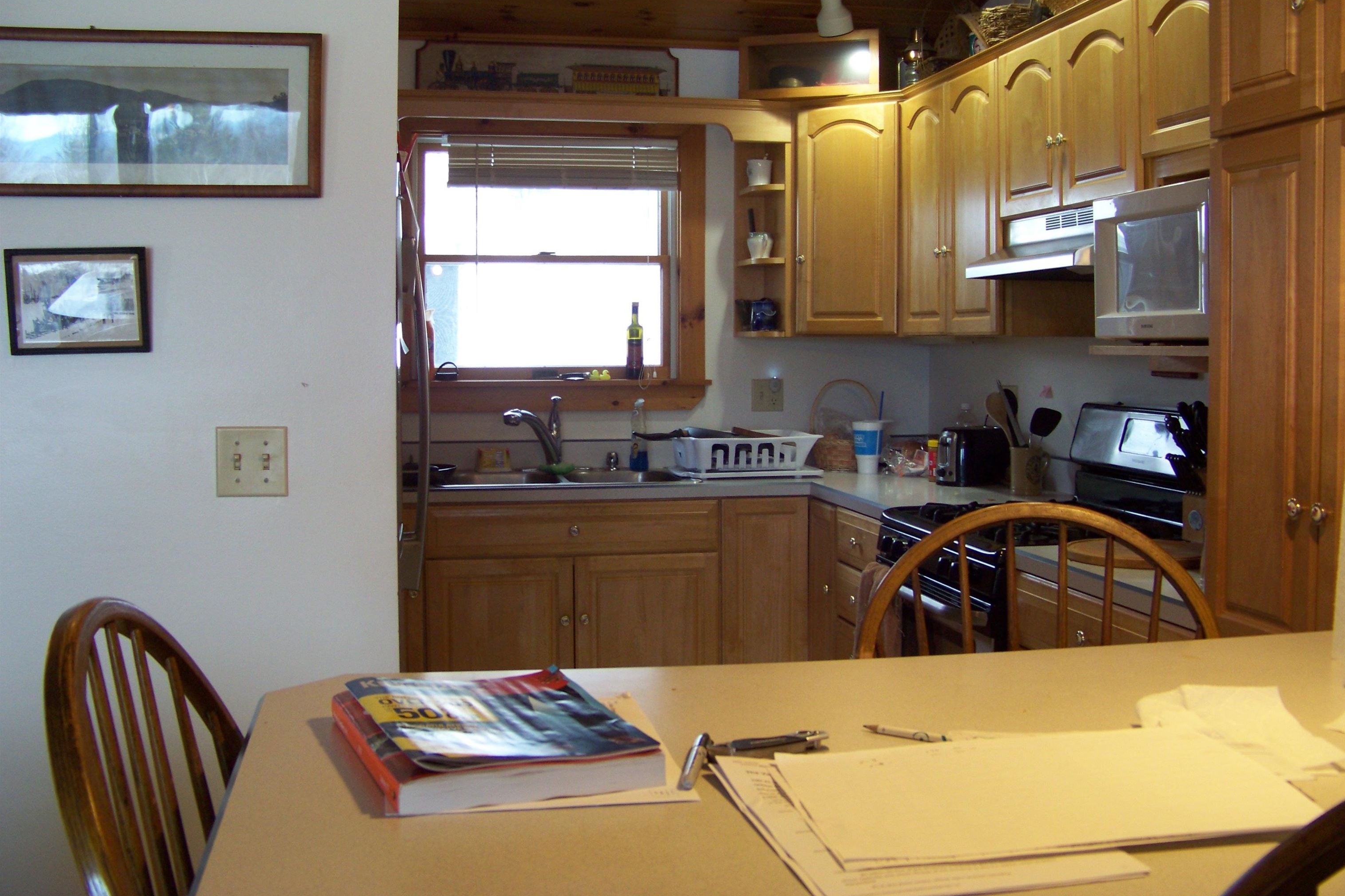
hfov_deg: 50.7
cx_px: 682
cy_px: 388
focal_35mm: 38
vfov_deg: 35.0
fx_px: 1420
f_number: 2.8
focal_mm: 5.85
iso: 107
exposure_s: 1/30
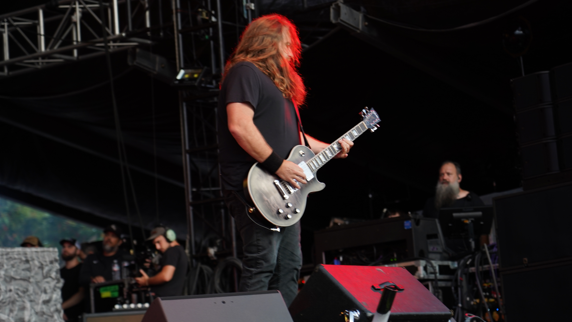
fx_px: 1684
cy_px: 145
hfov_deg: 19.3
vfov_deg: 10.9
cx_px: 286
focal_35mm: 111
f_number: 4
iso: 320
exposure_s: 1/125
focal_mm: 105
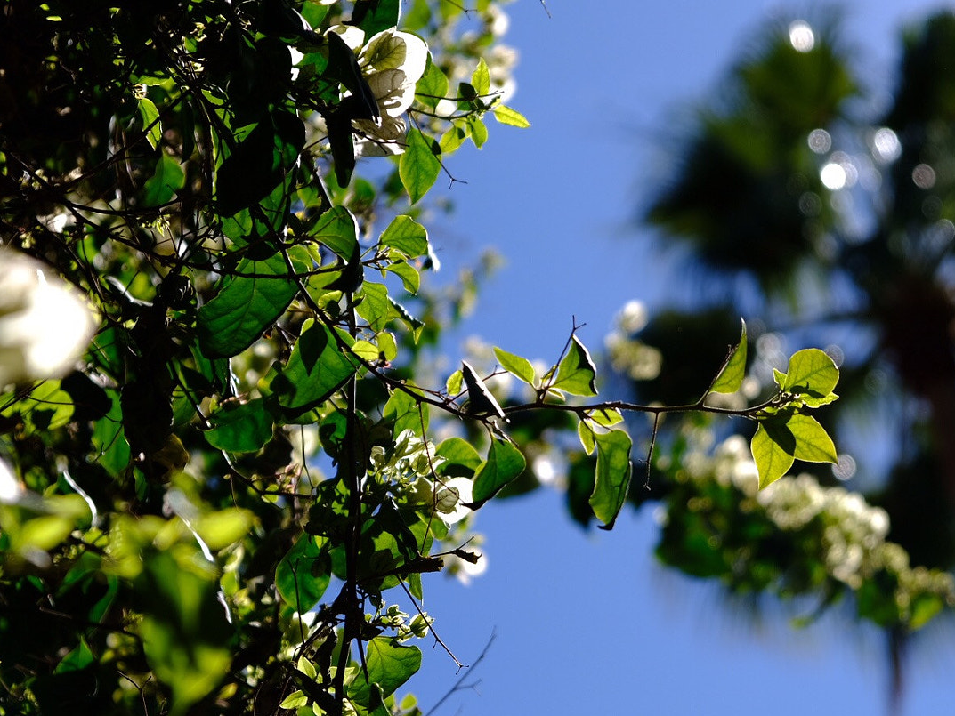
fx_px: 3007
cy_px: 396
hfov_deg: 18.0
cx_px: 483
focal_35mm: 109
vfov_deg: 13.6
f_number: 4
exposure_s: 1/1100
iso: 100
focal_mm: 50.5
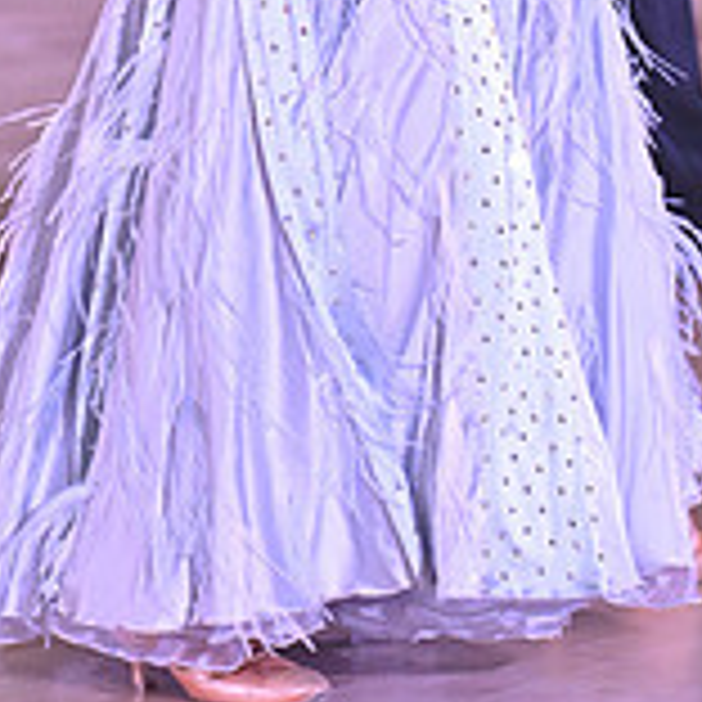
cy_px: -495
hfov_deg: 4.6
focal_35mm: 380
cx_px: 358
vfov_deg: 4.6
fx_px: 8719
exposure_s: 1/320
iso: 3200
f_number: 5
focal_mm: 120
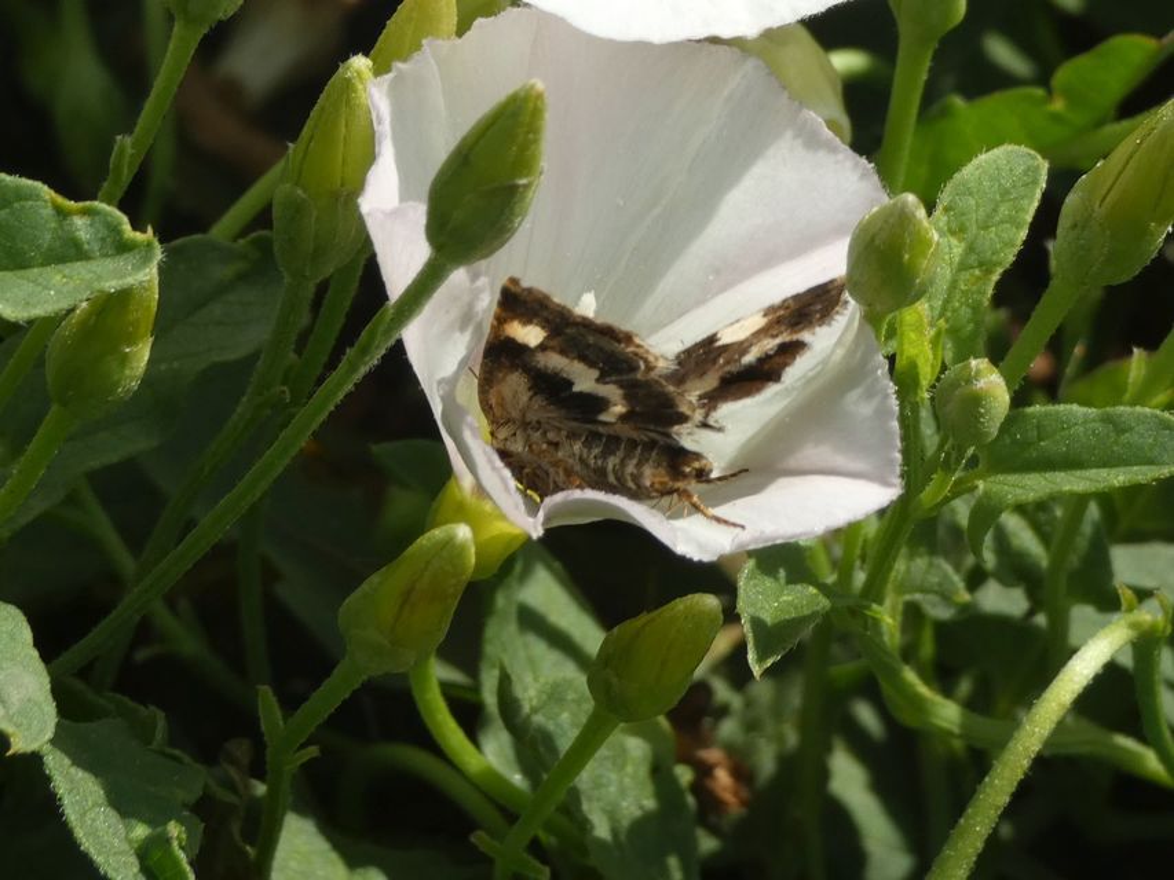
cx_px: 587
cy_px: 440
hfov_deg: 12.3
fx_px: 5427
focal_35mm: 160
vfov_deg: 9.3
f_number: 5.4
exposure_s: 1/160
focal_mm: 28.8
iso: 80
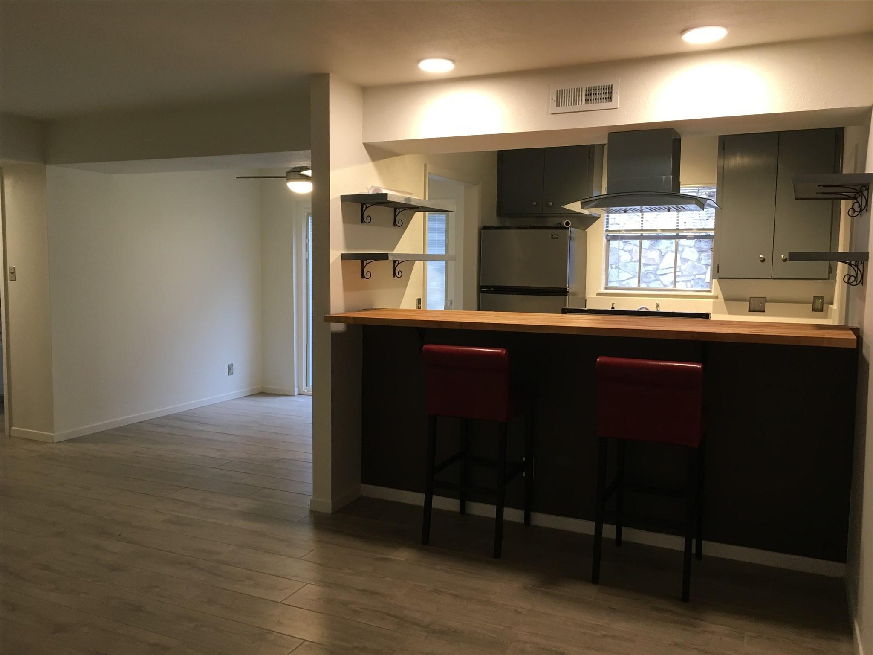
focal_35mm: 29
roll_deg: +0.2
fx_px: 731
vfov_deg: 48.2
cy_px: 328
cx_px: 436
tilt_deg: -4.3
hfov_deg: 61.7
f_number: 2.2
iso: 80
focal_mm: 4.15
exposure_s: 1/30
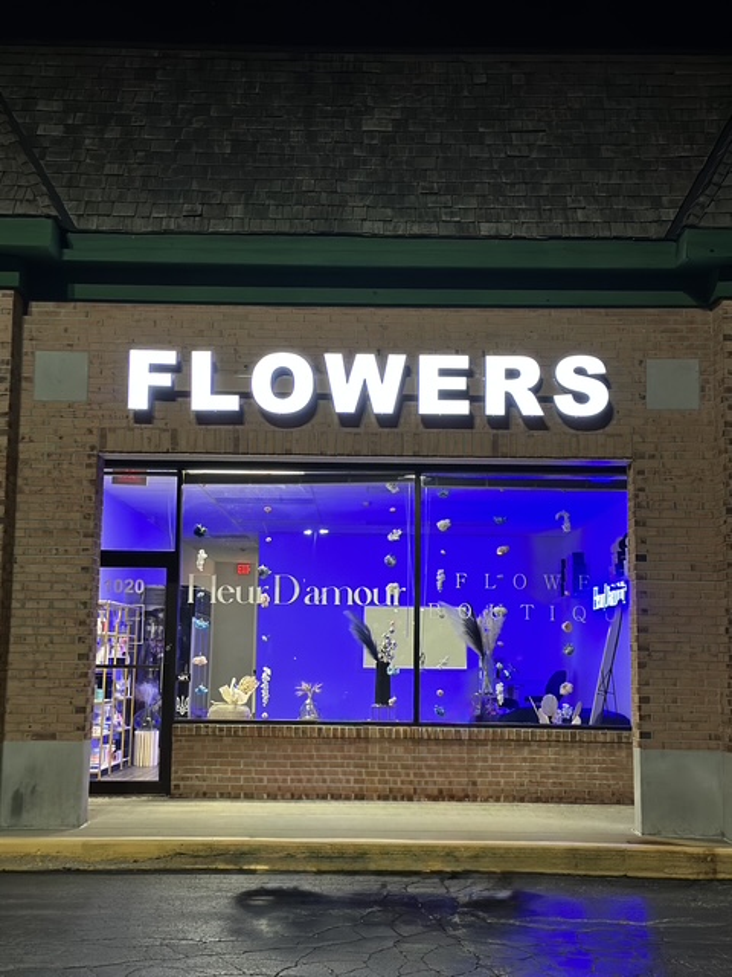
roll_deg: -0.8
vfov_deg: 39.7
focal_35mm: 48
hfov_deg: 30.3
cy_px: 488
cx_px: 366
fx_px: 1353
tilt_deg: +6.7
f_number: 1.78
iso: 640
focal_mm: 6.86
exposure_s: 1/30
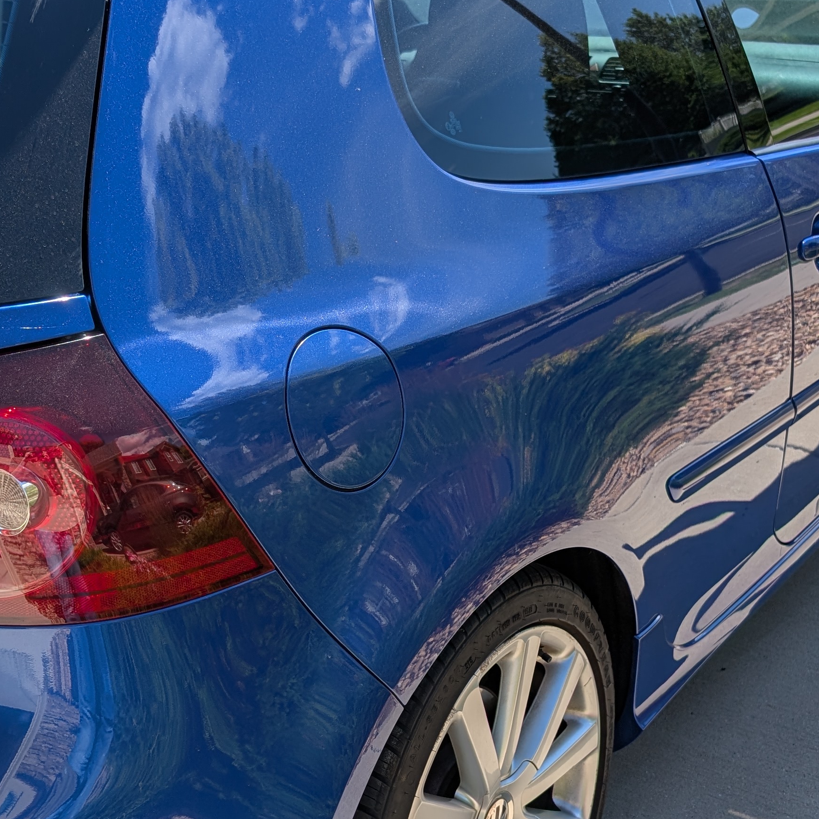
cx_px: 403
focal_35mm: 50
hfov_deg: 34.0
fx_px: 1338
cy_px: 496
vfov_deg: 33.9
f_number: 1.68
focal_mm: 6.9
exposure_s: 1/601
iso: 21
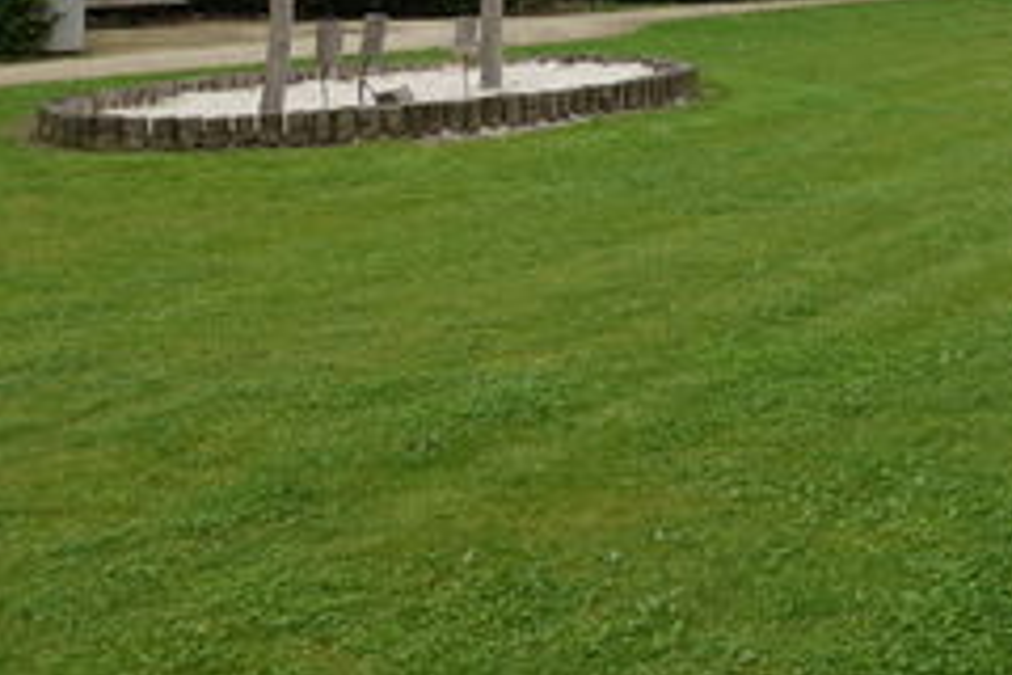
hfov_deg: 25.0
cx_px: 1244
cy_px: -190
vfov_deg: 17.8
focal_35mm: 72
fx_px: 2024
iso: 125
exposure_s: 1/80
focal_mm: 8.8
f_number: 5.6
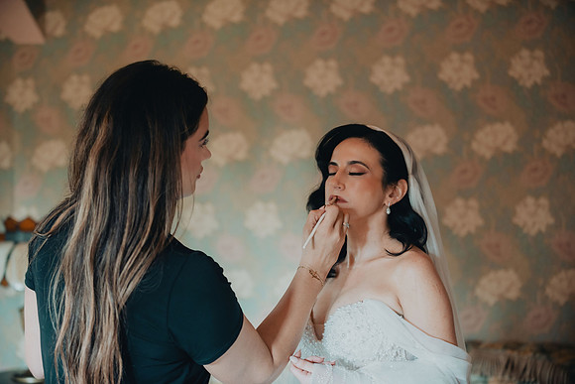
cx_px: 288
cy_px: 192
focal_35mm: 70
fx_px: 1118
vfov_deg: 19.5
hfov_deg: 28.8
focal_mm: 70
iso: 800
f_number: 2.8
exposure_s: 1/40
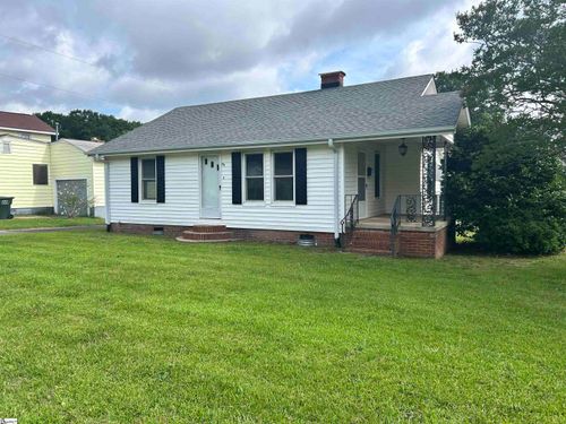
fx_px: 425
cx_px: 283
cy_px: 212
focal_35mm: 26
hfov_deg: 67.3
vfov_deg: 53.1
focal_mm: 5.7
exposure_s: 1/2353
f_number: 1.5
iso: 50
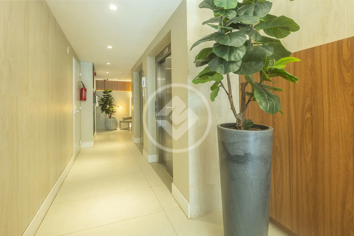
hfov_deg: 93.3
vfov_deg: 70.4
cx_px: 177
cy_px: 118
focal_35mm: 17
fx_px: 167
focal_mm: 17
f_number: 10
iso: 200
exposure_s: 1/4
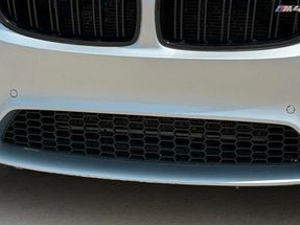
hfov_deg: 18.4
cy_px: 78
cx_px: 183
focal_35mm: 107
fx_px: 927
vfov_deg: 13.8
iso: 100
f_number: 1.78
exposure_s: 1/4878
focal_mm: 6.76
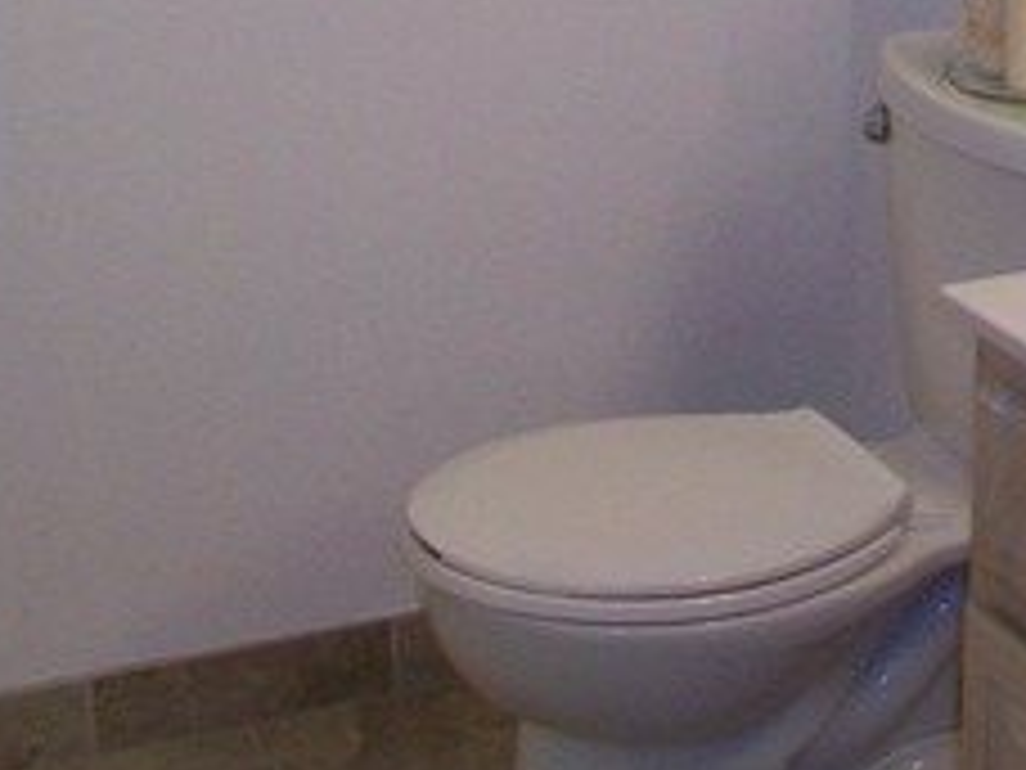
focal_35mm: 90
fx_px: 2668
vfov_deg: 16.1
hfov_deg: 20.8
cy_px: 32
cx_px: 1102
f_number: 2.8
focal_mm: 5.7
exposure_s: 1/60
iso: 120
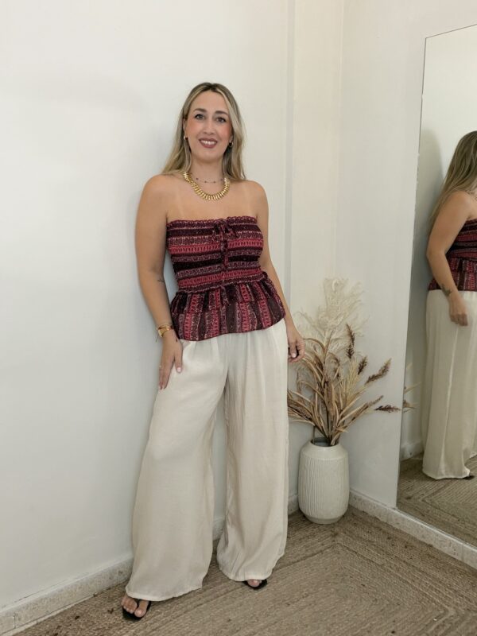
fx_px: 551
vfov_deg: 60.0
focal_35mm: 30
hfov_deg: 46.8
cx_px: 238
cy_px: 318
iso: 100
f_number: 1.9
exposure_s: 1/60
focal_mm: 2.71
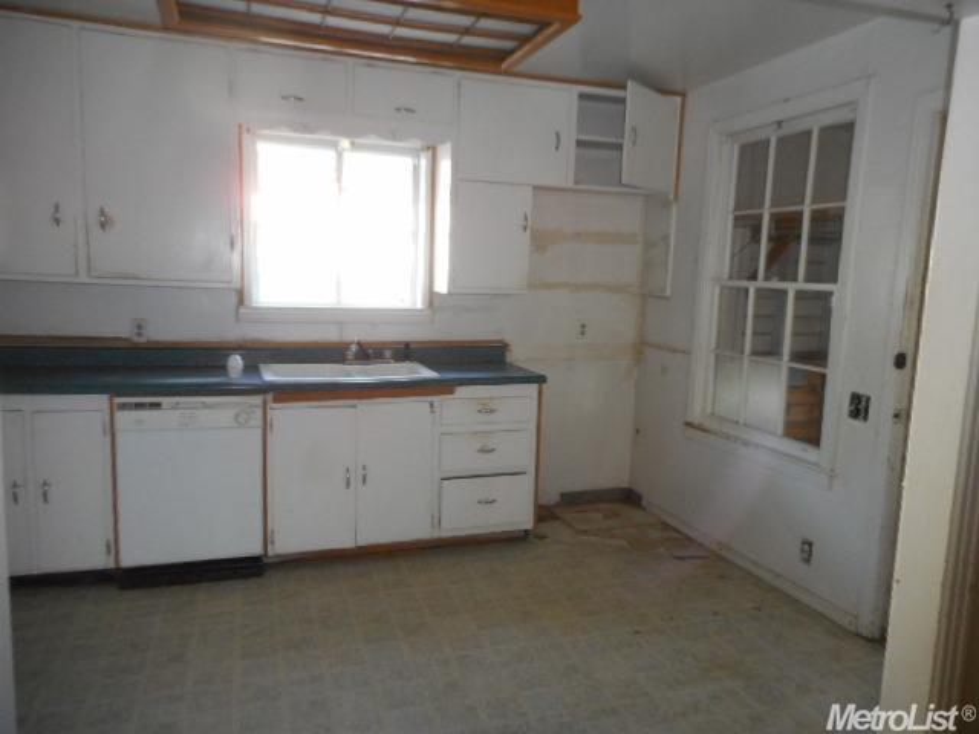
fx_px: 707
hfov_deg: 69.4
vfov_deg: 54.9
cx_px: 490
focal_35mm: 25
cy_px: 367
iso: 280
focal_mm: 4.5
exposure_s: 1/25
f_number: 3.7
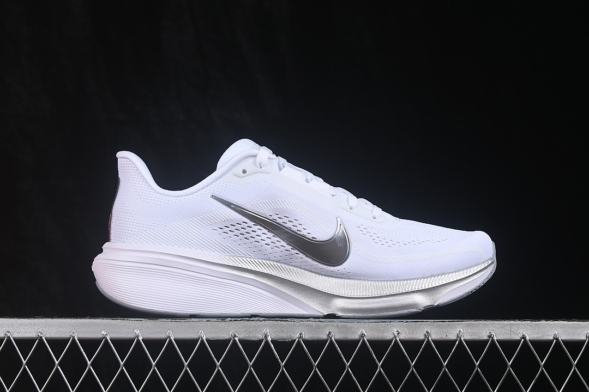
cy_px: 196
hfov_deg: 27.0
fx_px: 1227
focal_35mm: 75
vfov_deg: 18.2
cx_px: 294
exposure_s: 1/80
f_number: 8
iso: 160
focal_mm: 50
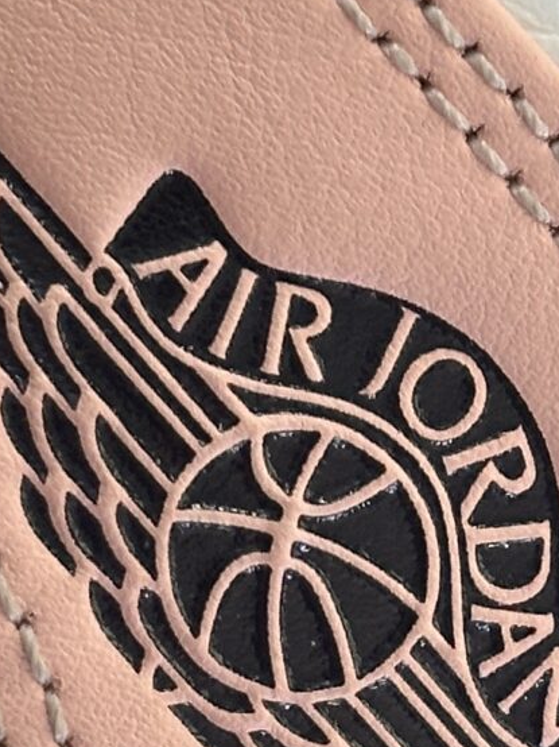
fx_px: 4784
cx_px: 246
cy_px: 569
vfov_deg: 8.9
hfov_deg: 6.7
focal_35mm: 222
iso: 80
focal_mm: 6.86
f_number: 1.78
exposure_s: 1/50
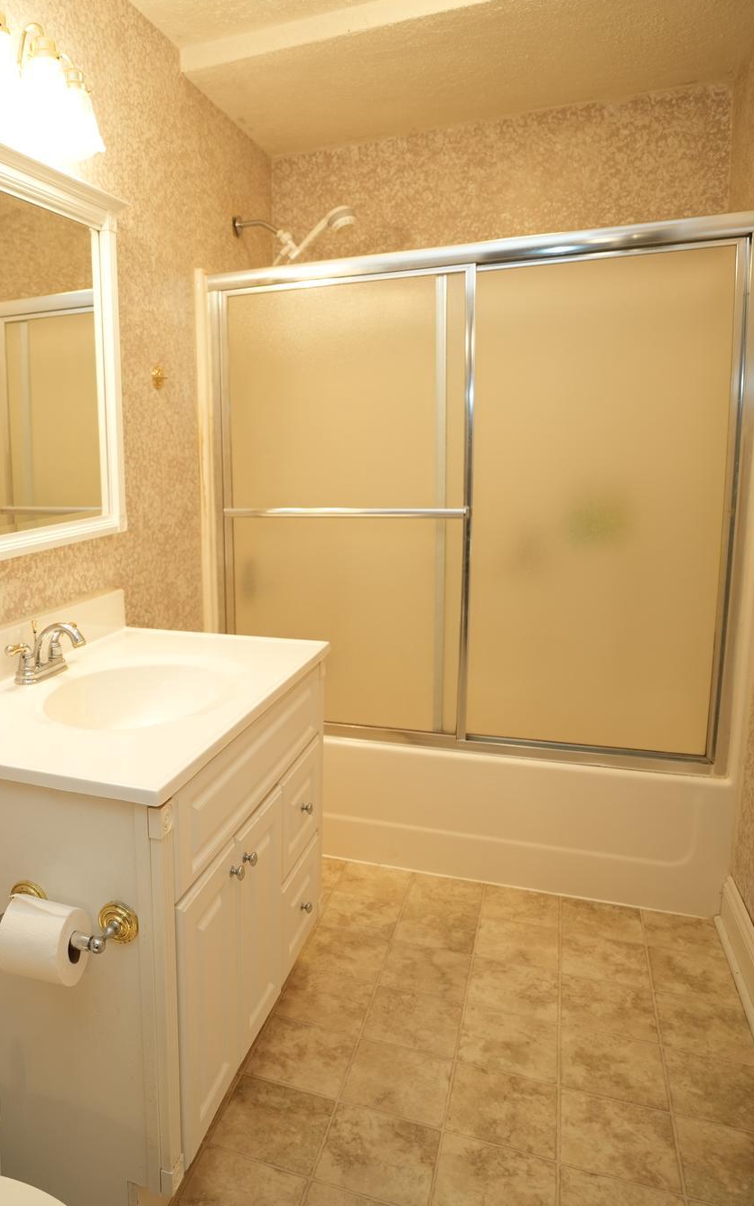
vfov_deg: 72.5
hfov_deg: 46.3
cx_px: 135
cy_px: 594
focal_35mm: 25
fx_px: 822
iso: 400
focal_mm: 16
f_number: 2.8
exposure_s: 1/60
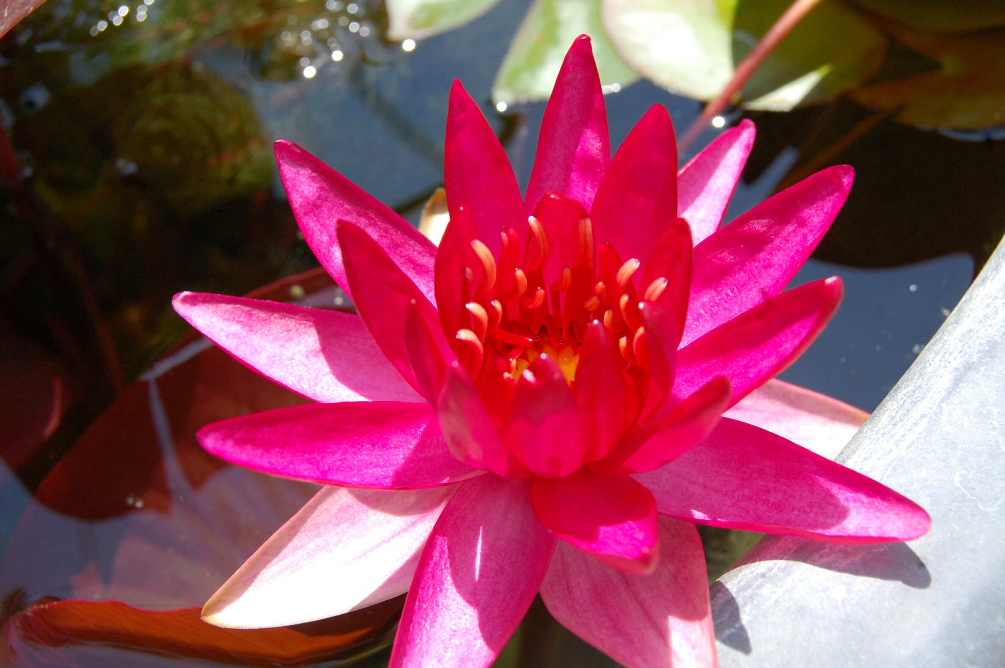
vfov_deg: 23.9
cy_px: 355
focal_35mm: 57
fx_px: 1577
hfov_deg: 35.3
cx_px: 538
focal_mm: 35
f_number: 10
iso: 800
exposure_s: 1/400
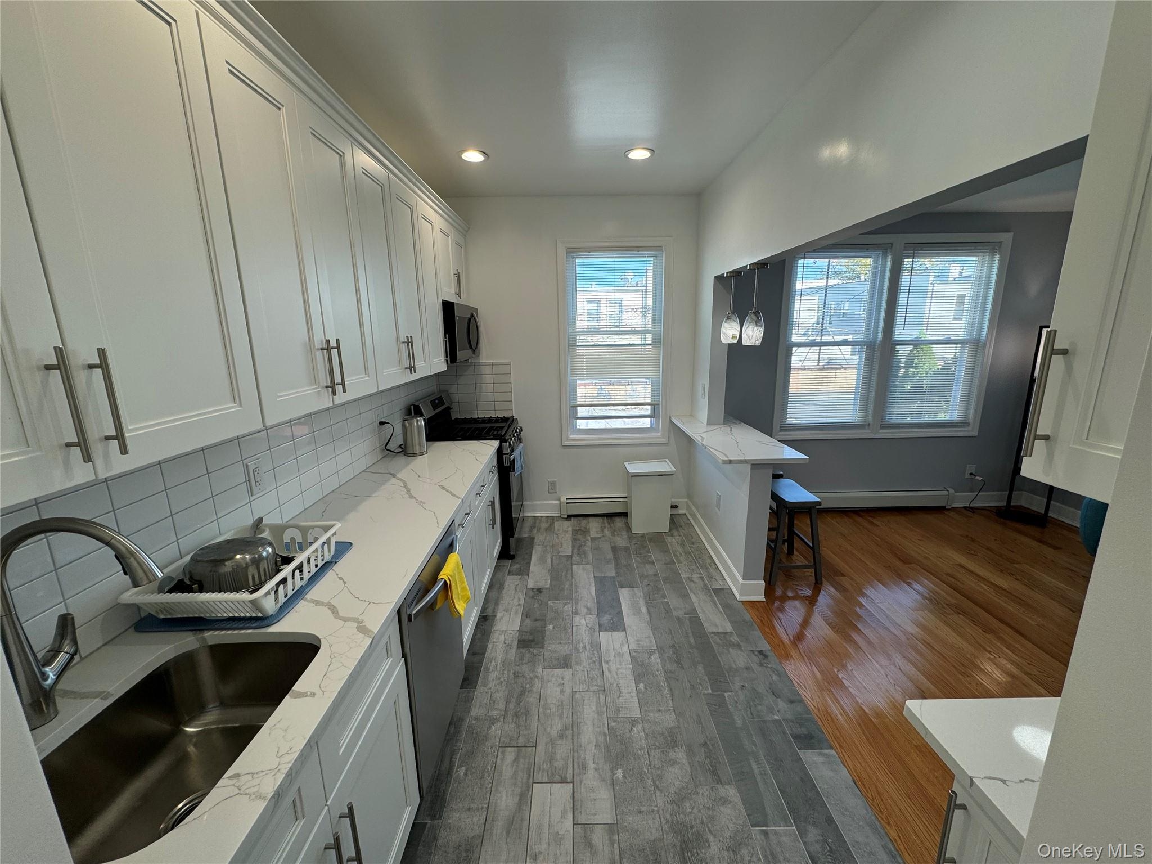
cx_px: 576
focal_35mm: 14
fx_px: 466
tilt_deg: -12.9
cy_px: 432
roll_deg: +0.6
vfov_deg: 85.7
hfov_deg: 102.1
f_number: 2.2
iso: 50
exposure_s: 1/120
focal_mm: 2.22
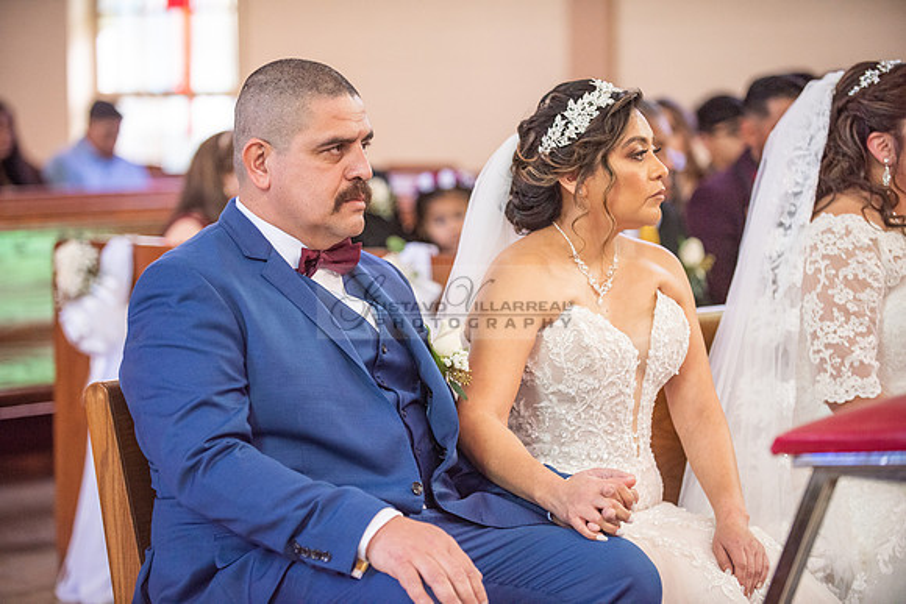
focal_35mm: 116
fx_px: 2920
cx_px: 453
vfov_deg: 11.8
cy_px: 302
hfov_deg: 17.6
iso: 2000
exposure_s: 1/250
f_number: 2.8
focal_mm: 116
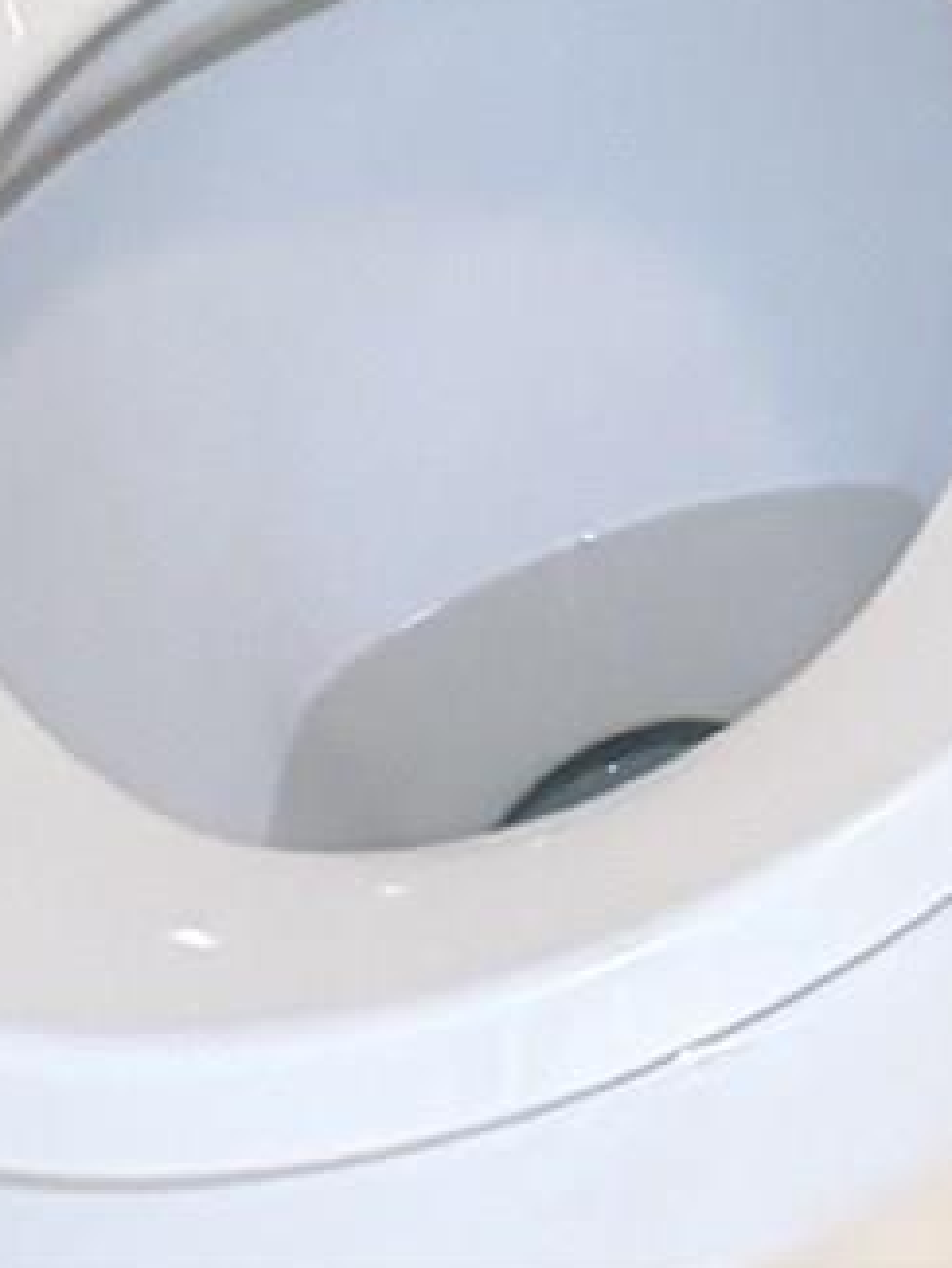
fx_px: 6230
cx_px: 3039
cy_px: -3211
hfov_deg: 7.5
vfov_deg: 8.4
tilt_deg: -15.5
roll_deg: +0.7
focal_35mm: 170
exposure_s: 1/60
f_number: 1.78
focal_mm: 6.76
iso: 640
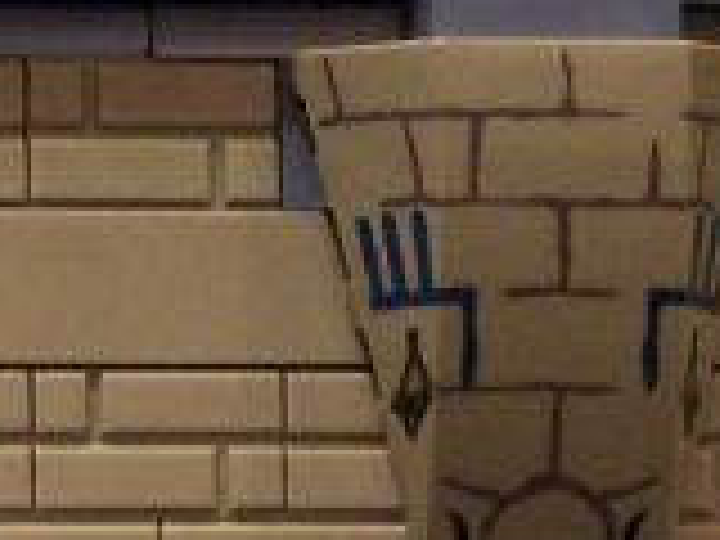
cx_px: 860
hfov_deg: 3.8
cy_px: 670
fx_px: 10941
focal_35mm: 526
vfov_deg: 2.8
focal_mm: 13.7
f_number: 3.2
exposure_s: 1/8
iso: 140
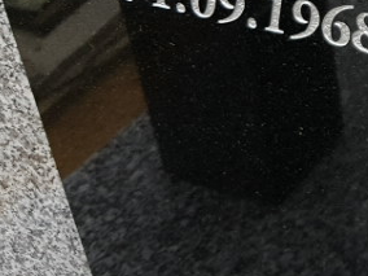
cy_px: -29
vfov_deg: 16.3
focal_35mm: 88
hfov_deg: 19.4
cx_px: 552
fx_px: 936
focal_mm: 4.2
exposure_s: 1/237
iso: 50
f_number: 1.7
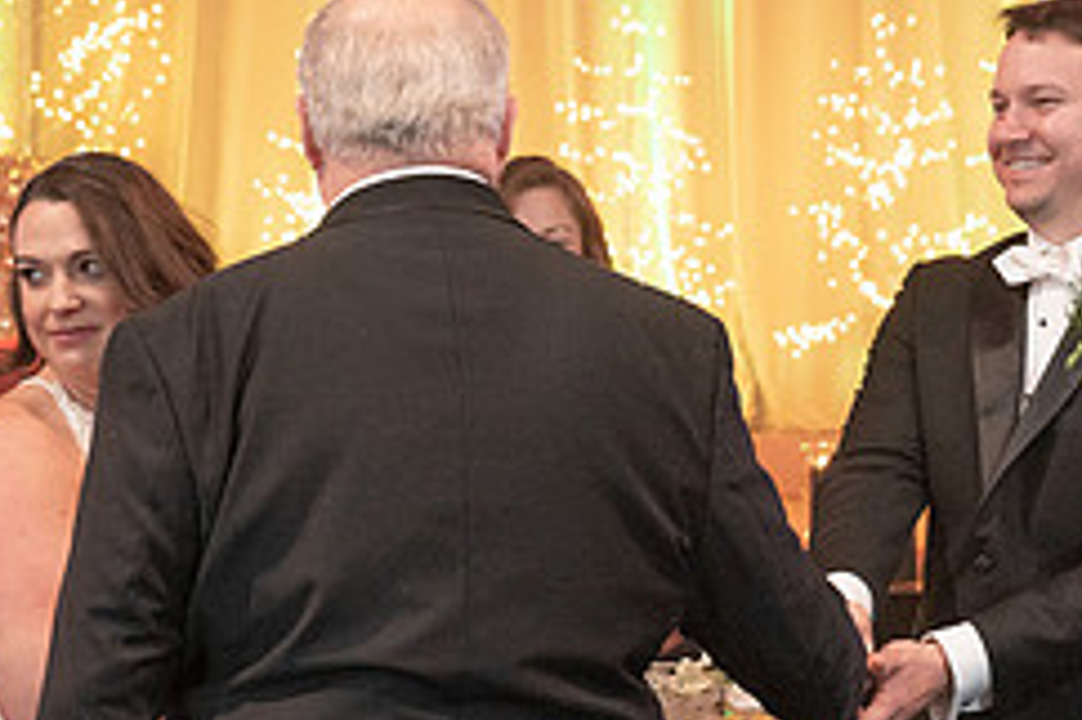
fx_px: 3634
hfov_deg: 16.9
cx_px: 563
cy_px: 454
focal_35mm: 121
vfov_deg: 11.3
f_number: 4
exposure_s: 1/100
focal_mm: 48
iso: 4000
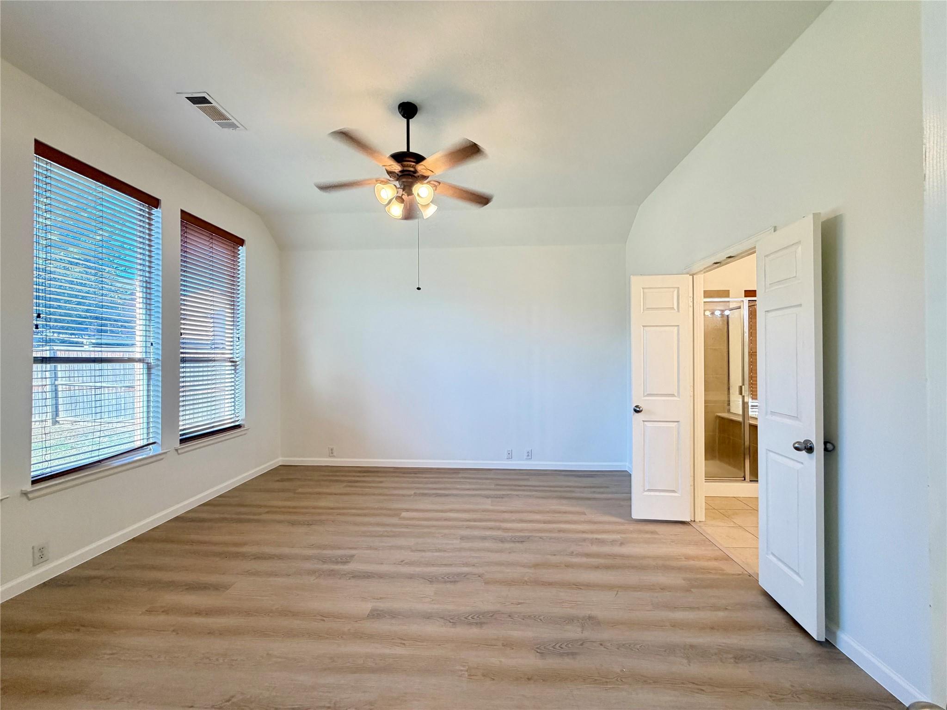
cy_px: 355
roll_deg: +0.6
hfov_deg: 102.1
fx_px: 383
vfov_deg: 85.7
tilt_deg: +0.7
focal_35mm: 14
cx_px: 474
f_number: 2.2
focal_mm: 2.22
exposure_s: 1/120
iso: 250
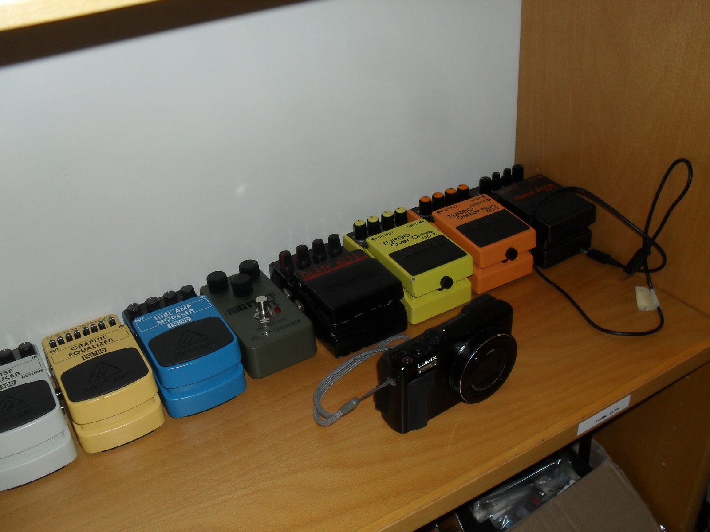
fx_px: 718
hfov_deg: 52.6
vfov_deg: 40.7
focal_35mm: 35
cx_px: 355
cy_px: 266
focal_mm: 6.3
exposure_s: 1/45
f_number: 3.2
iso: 200
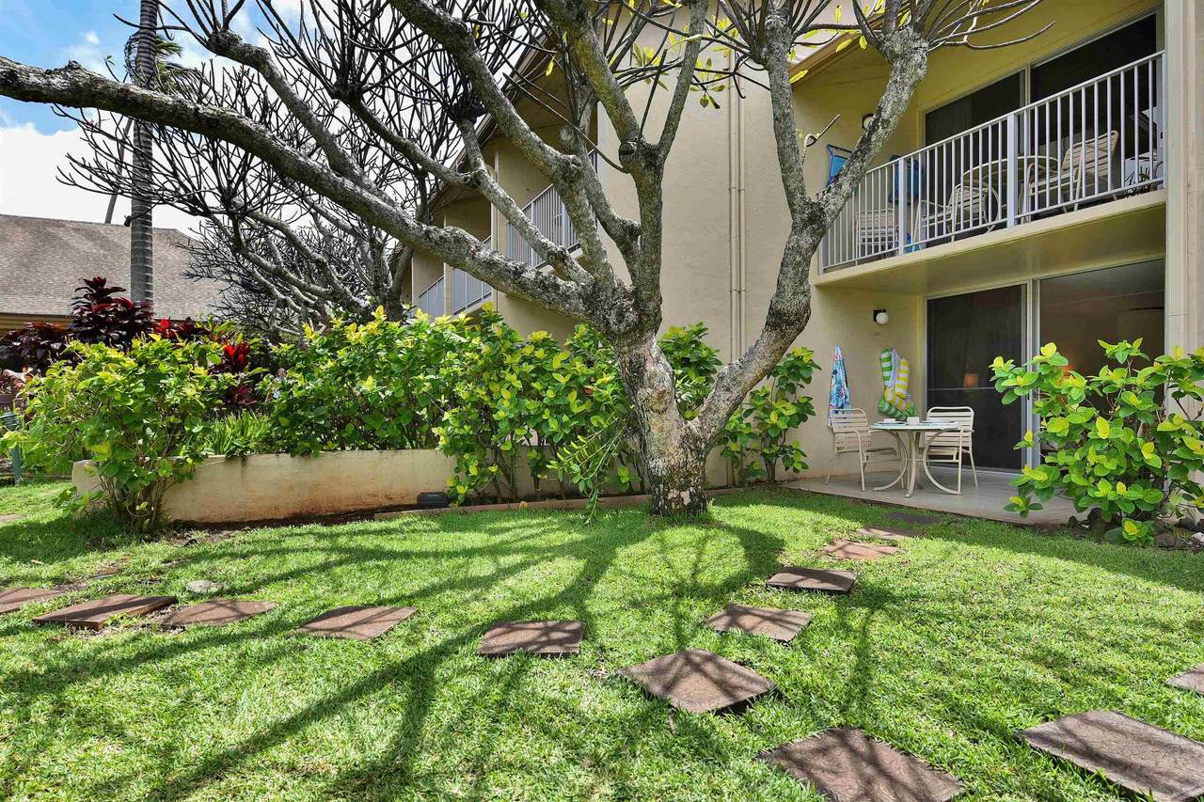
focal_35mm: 20
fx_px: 669
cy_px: 401
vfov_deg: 61.9
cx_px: 602
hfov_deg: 84.0
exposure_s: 1/200
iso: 100
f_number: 7.1
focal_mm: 20
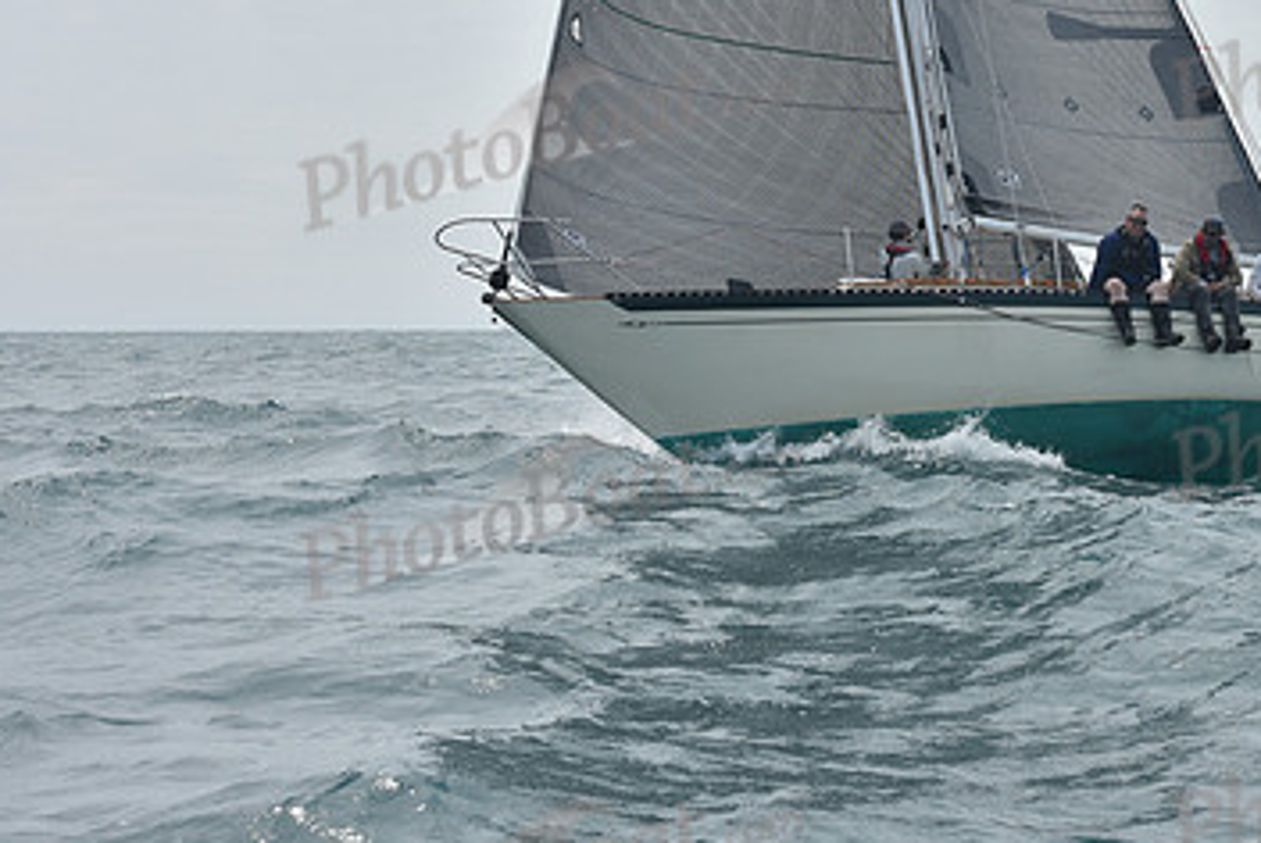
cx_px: 990
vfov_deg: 11.9
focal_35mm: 115
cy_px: 273
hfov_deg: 17.6
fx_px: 4031
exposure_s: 1/800
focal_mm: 70
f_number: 11
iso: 250
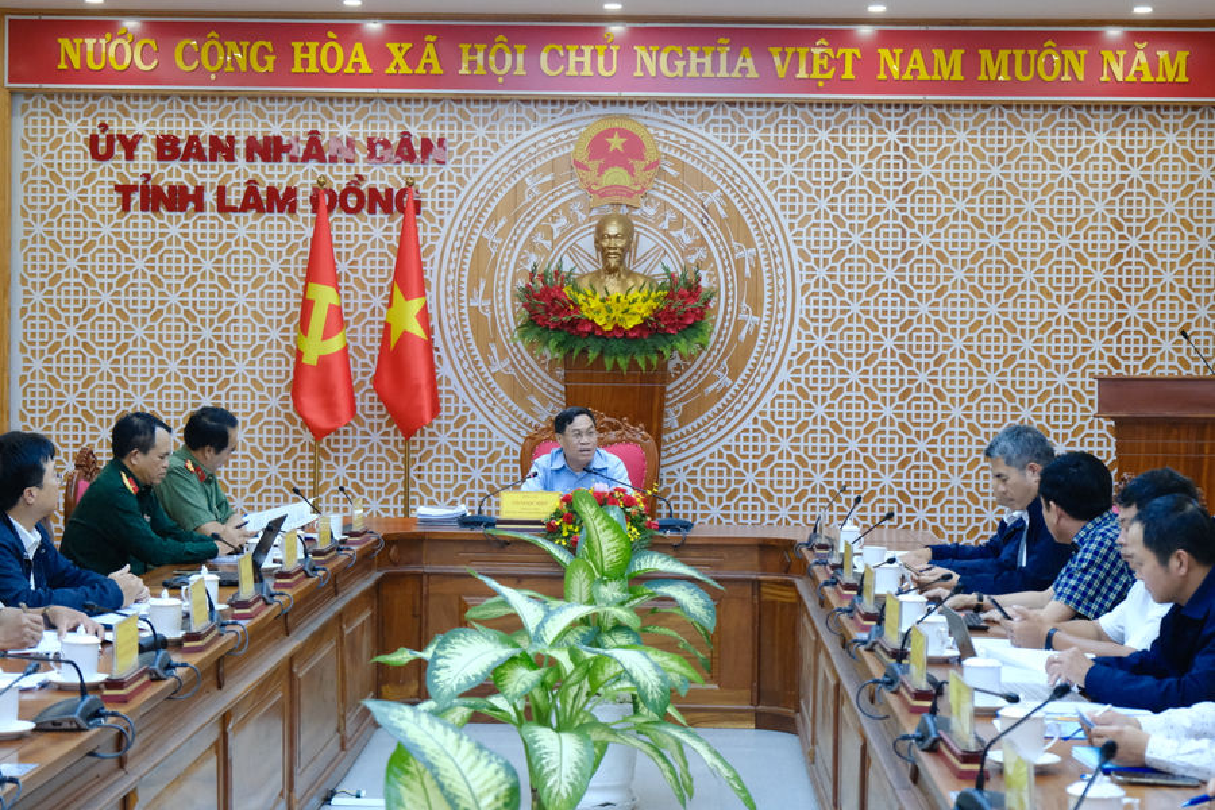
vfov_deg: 20.3
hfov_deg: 30.1
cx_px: 608
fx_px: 2261
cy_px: 405
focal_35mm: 67
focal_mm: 44.7
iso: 6400
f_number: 5
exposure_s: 1/500
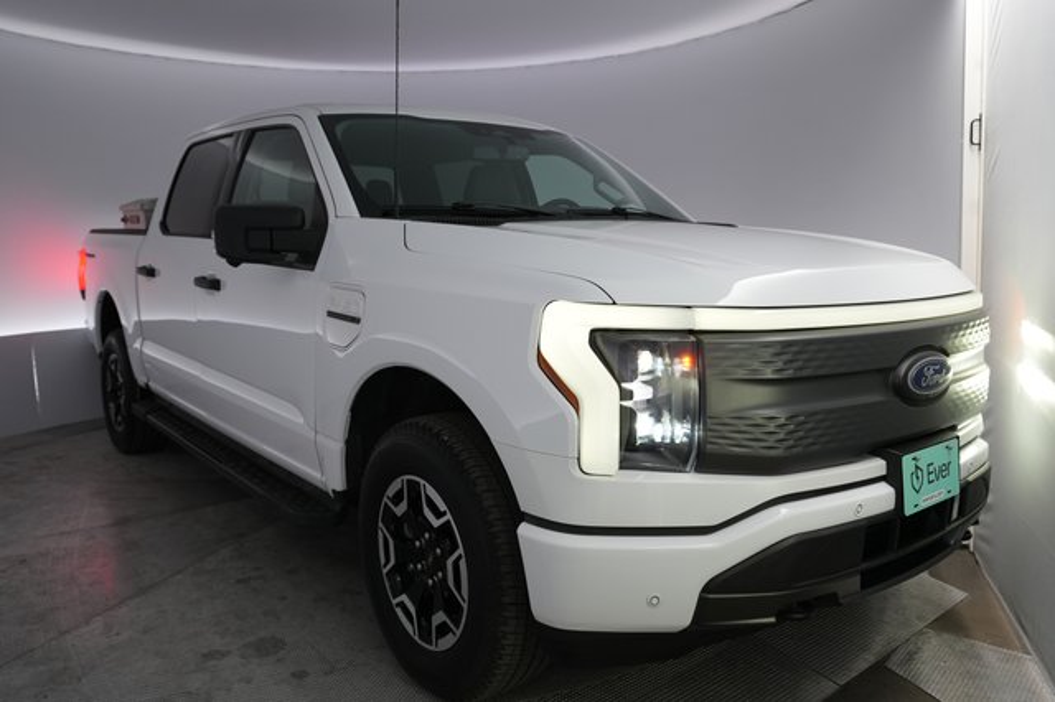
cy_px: 351
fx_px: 820
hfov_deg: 65.5
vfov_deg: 46.4
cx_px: 528
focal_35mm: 28
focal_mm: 28
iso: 800
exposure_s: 1/160
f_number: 4
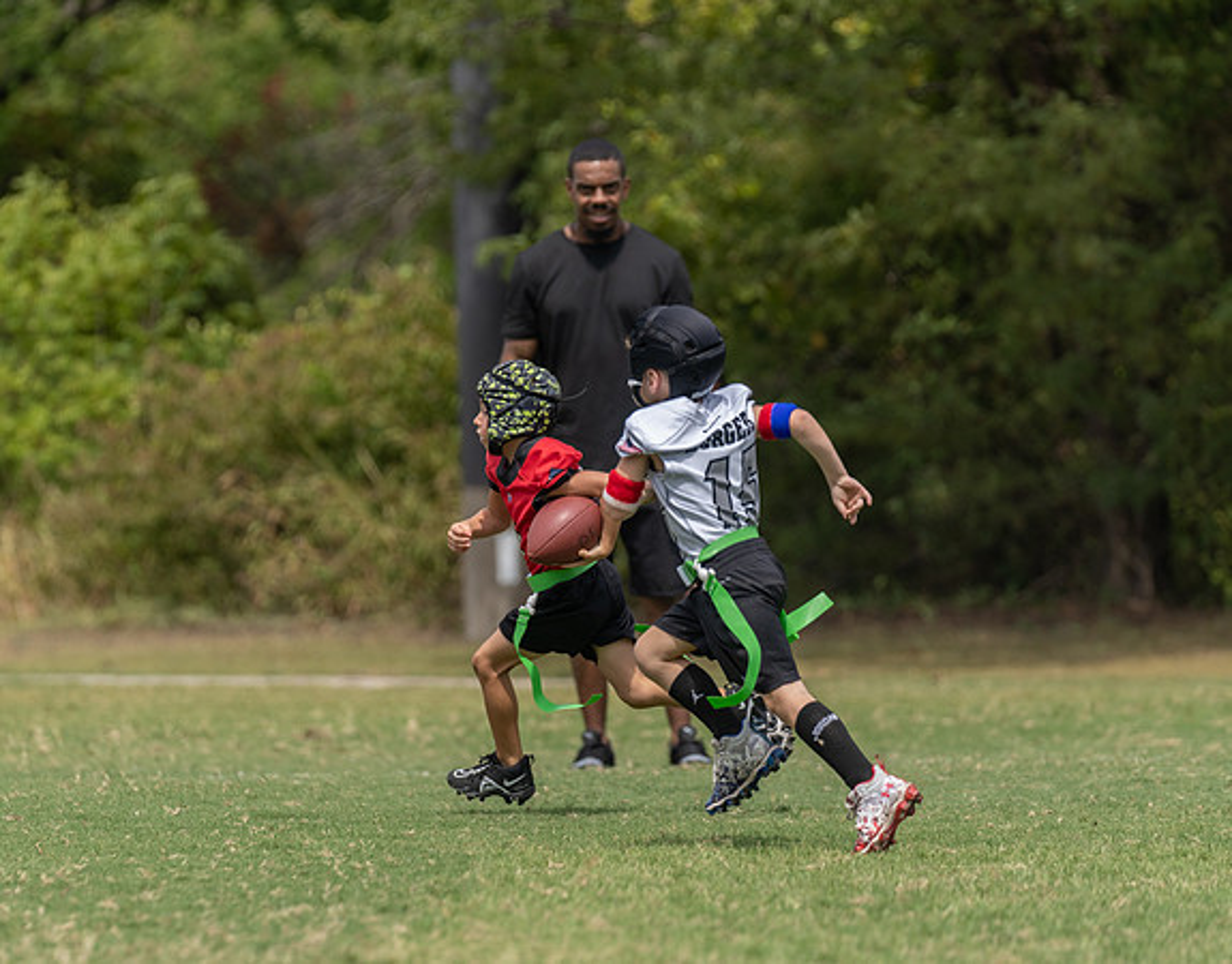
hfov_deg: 7.0
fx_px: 10126
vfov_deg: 5.5
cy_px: 498
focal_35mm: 280
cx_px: 419
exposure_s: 1/1600
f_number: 3.5
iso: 100
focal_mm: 200
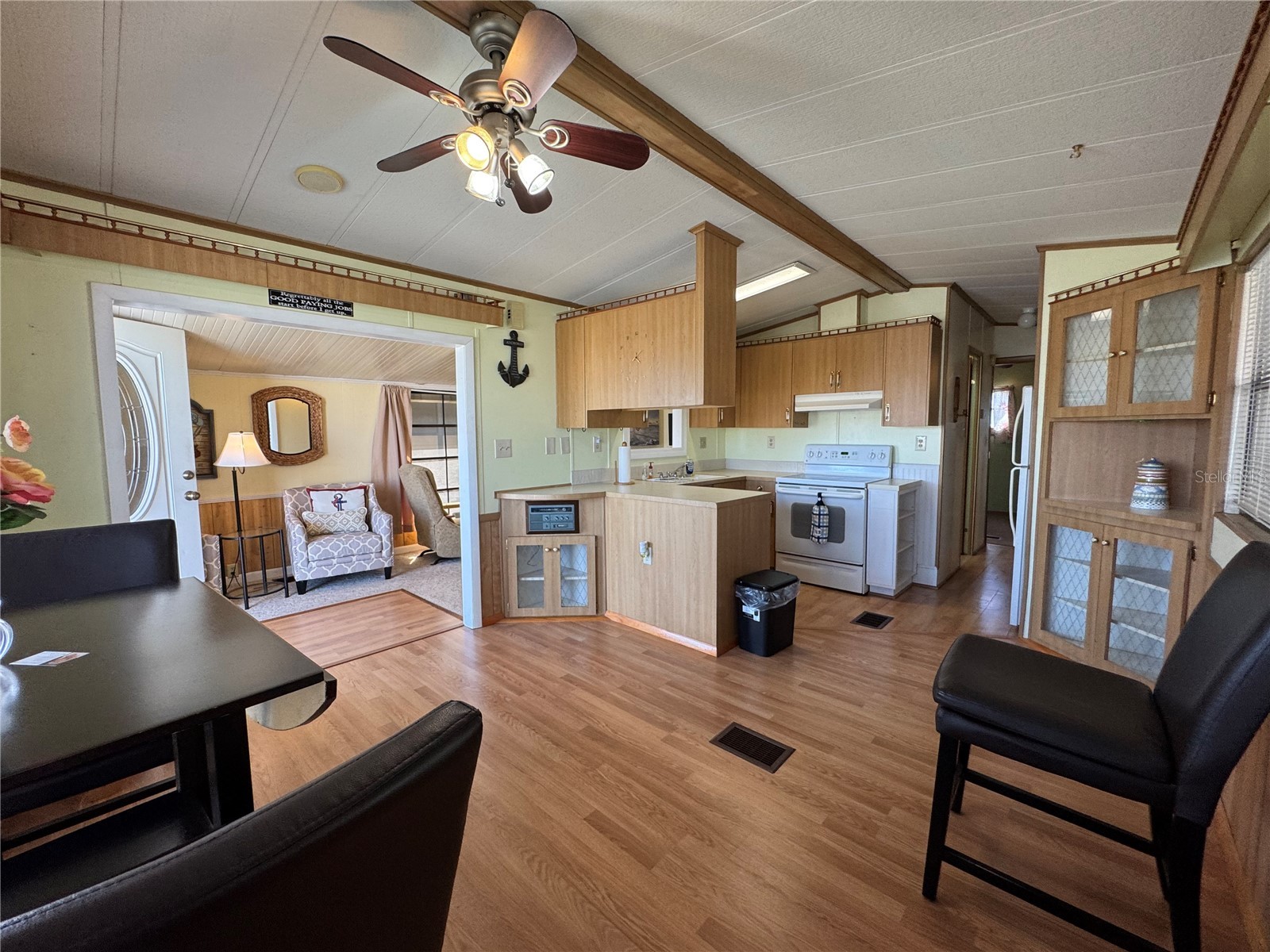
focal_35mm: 14
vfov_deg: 85.7
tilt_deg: -6.0
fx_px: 514
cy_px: 476
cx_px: 635
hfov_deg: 102.1
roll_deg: +1.5
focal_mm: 2.22
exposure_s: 1/120
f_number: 2.2
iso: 125
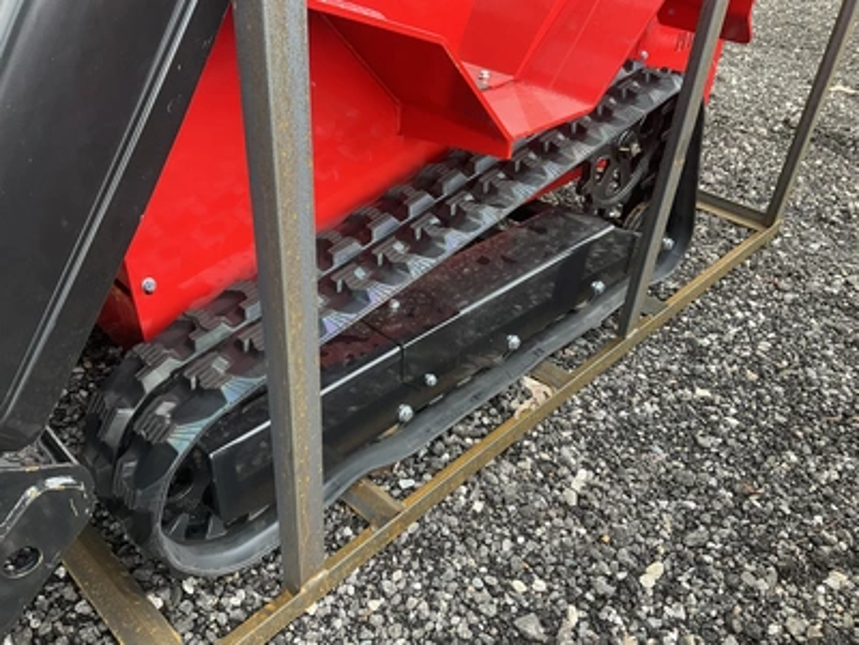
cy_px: 322
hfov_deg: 61.7
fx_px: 720
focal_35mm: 29
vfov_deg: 48.2
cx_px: 430
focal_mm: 3
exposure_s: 1/122
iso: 64
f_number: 1.8
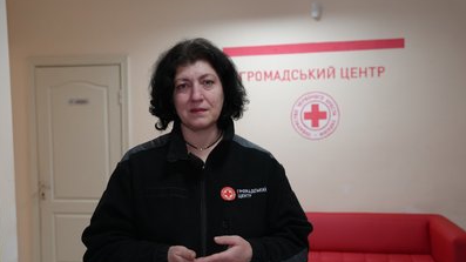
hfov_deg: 54.0
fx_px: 457
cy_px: 149
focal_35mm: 37
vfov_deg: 31.9
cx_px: 232
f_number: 4
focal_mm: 35
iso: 3200
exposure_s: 1/160
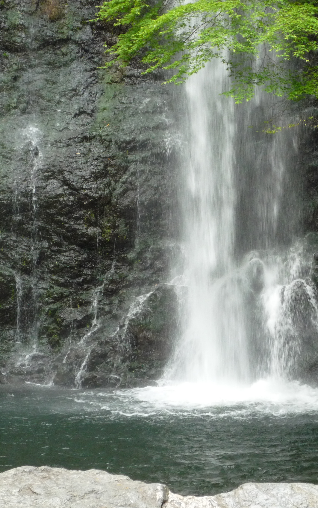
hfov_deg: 15.5
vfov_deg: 24.6
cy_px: 254
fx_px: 1165
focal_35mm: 84
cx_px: 228
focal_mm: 10.4
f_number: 4.7
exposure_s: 1/60
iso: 250
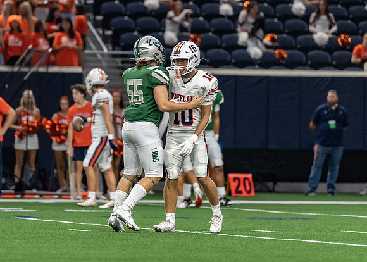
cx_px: 124
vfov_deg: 4.1
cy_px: 75
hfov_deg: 5.8
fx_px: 3648
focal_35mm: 350
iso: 3200
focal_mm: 200
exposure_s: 1/1000
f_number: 2.8
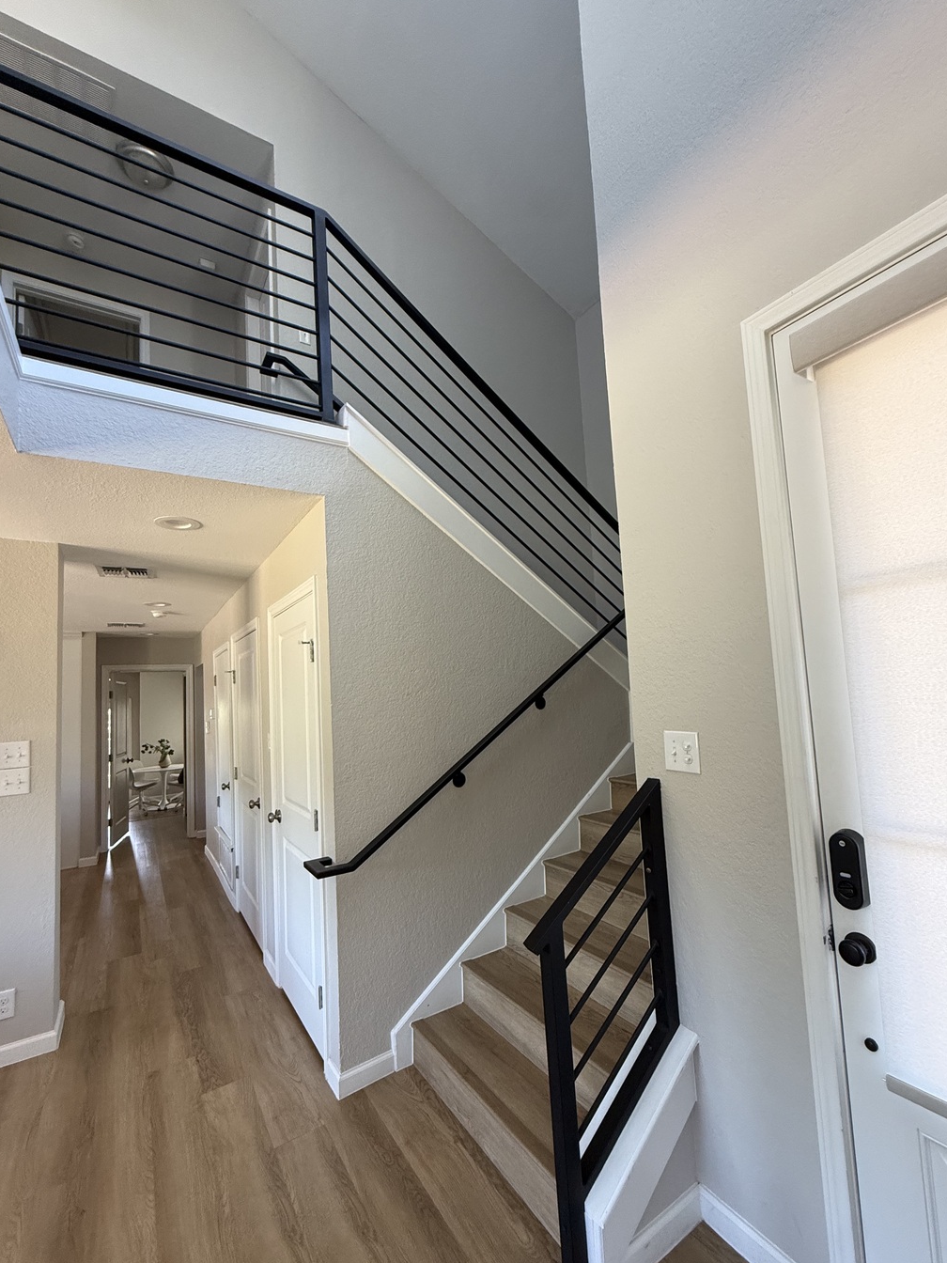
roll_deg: +2.6
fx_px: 547
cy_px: 656
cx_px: 481
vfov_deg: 98.1
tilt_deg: +4.8
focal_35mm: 15
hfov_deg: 81.7
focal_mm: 2.22
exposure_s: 1/99
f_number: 2.2
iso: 320
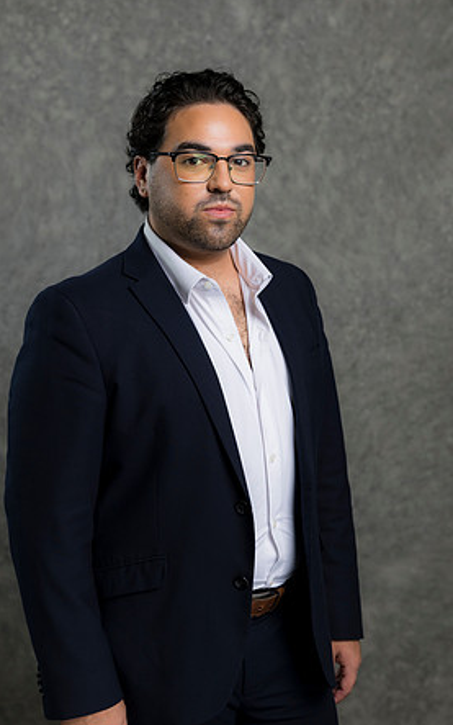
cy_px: 358
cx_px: 227
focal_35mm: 88
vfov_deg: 23.5
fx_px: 1738
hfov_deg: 14.9
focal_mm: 85
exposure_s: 1/200
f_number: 5
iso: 125
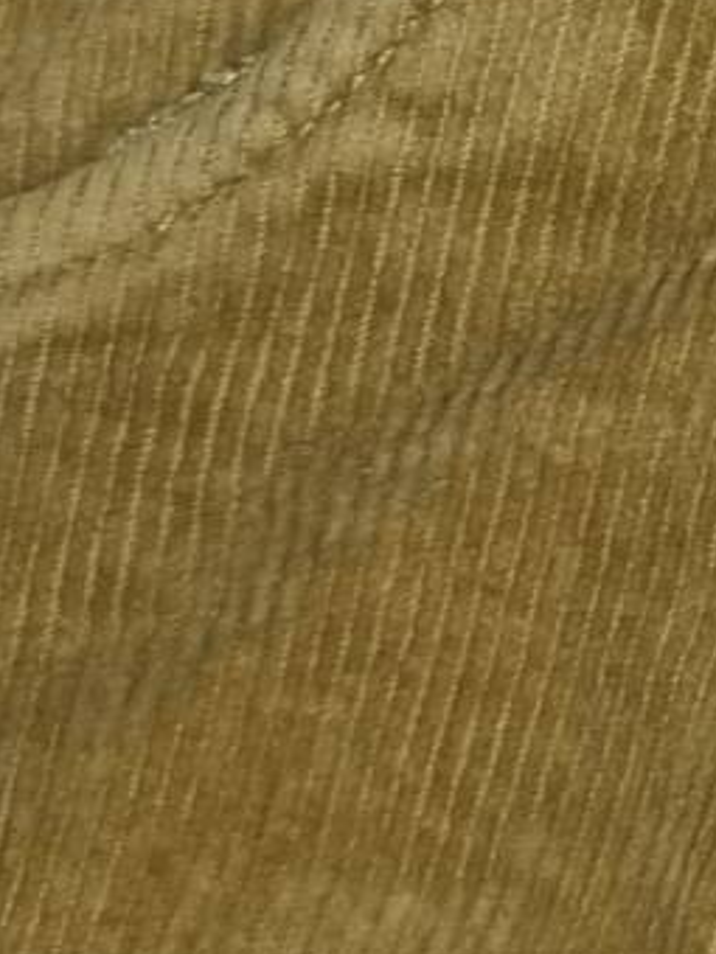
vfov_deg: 11.3
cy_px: -39
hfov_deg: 8.0
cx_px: 1679
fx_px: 4771
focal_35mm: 173
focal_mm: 5.4
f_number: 1.8
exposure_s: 1/50
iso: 32
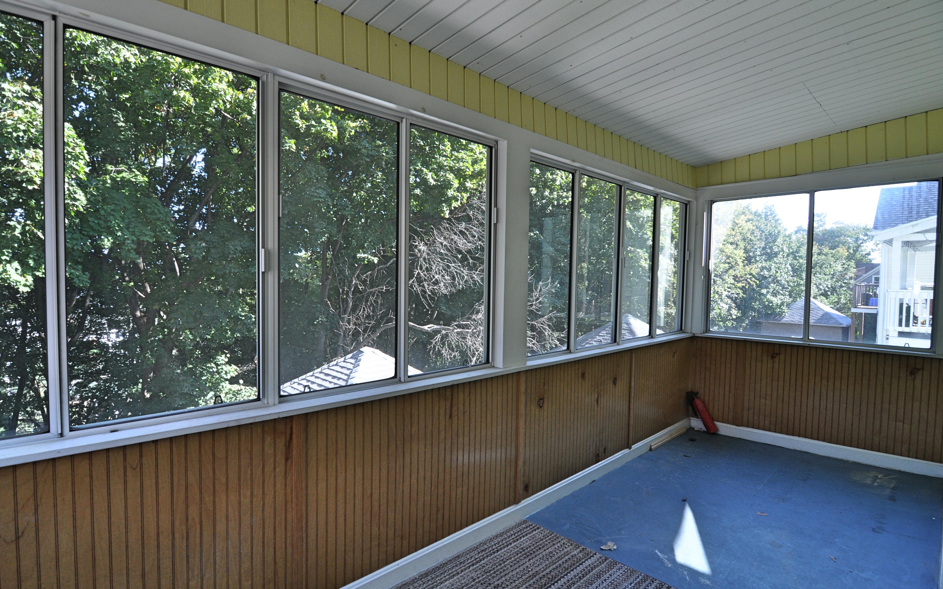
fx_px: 451
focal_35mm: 18
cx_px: 456
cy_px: 300
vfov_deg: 66.4
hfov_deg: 92.6
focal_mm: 11
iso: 400
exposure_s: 1/125
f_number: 5.6
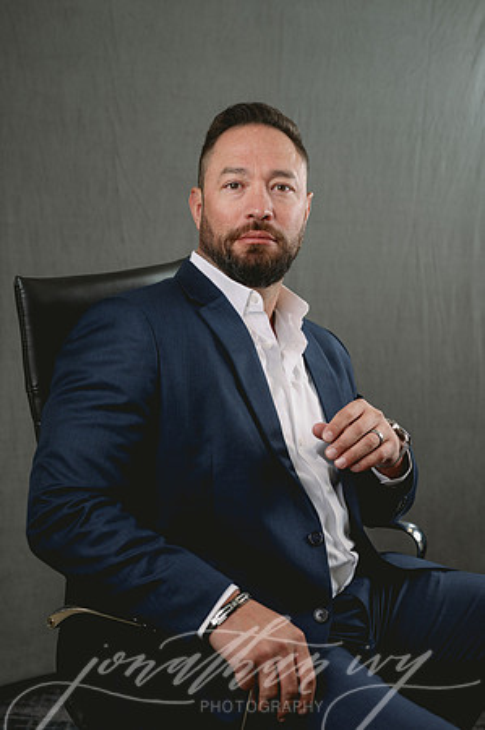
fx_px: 1013
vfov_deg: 39.6
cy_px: 365
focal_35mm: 50
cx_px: 242
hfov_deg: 26.9
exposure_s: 1/200
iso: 50
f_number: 3.5
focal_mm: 50
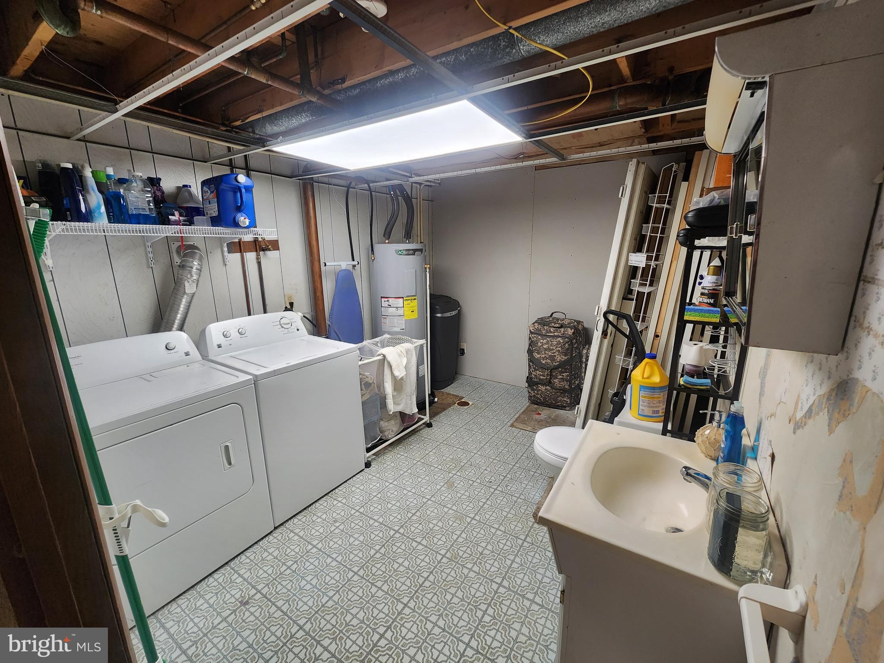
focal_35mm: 13
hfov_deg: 106.2
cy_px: 332
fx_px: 332
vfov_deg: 89.9
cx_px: 442
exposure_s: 1/60
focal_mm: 2.2
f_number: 2.2
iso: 250
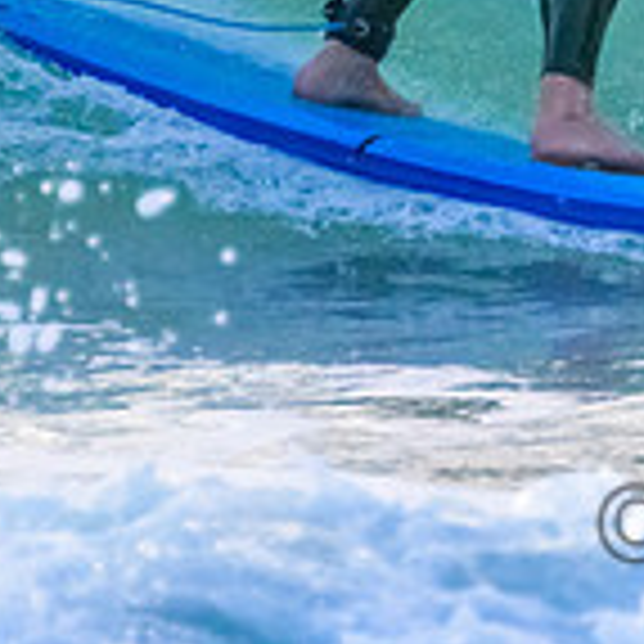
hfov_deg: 0.6
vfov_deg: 0.6
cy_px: -223
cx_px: 946
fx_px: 58051
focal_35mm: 2758
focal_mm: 800
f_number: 11
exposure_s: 1/1250
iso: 7200
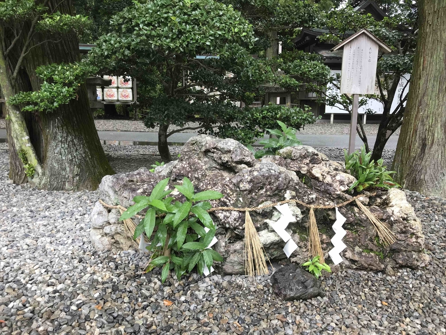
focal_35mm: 28
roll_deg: -0.5
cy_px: 168
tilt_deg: -10.2
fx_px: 361
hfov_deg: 63.4
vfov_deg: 49.7
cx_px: 223
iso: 25
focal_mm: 3.99
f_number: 1.8
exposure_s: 1/60
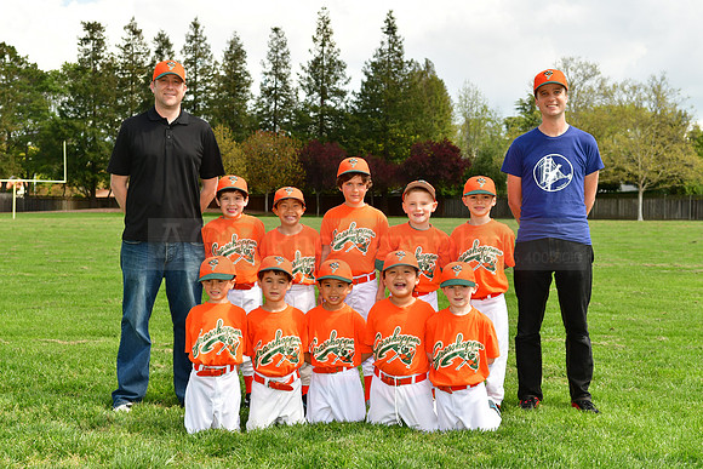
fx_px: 1113
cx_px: 352
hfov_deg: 35.0
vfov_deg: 23.8
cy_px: 234
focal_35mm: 57
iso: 200
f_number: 5
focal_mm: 38
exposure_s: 1/500
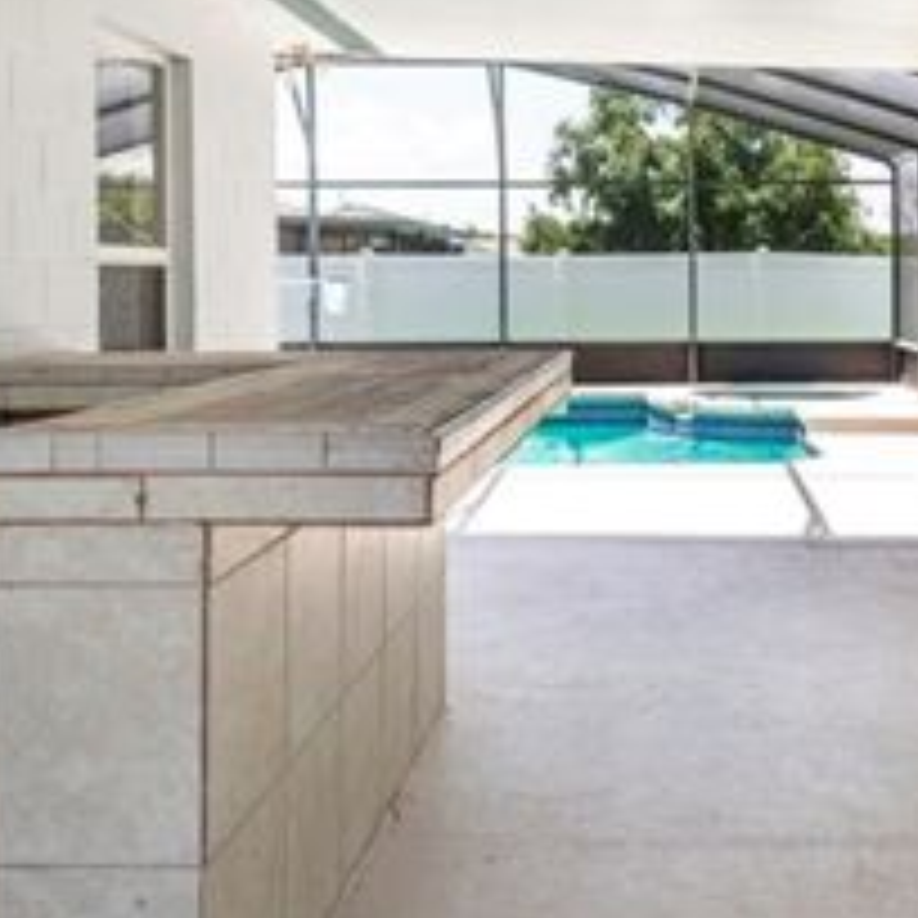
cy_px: 299
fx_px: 1320
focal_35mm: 44
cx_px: 664
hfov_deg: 37.6
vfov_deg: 37.9
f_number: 8
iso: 200
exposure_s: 1/125
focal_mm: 10
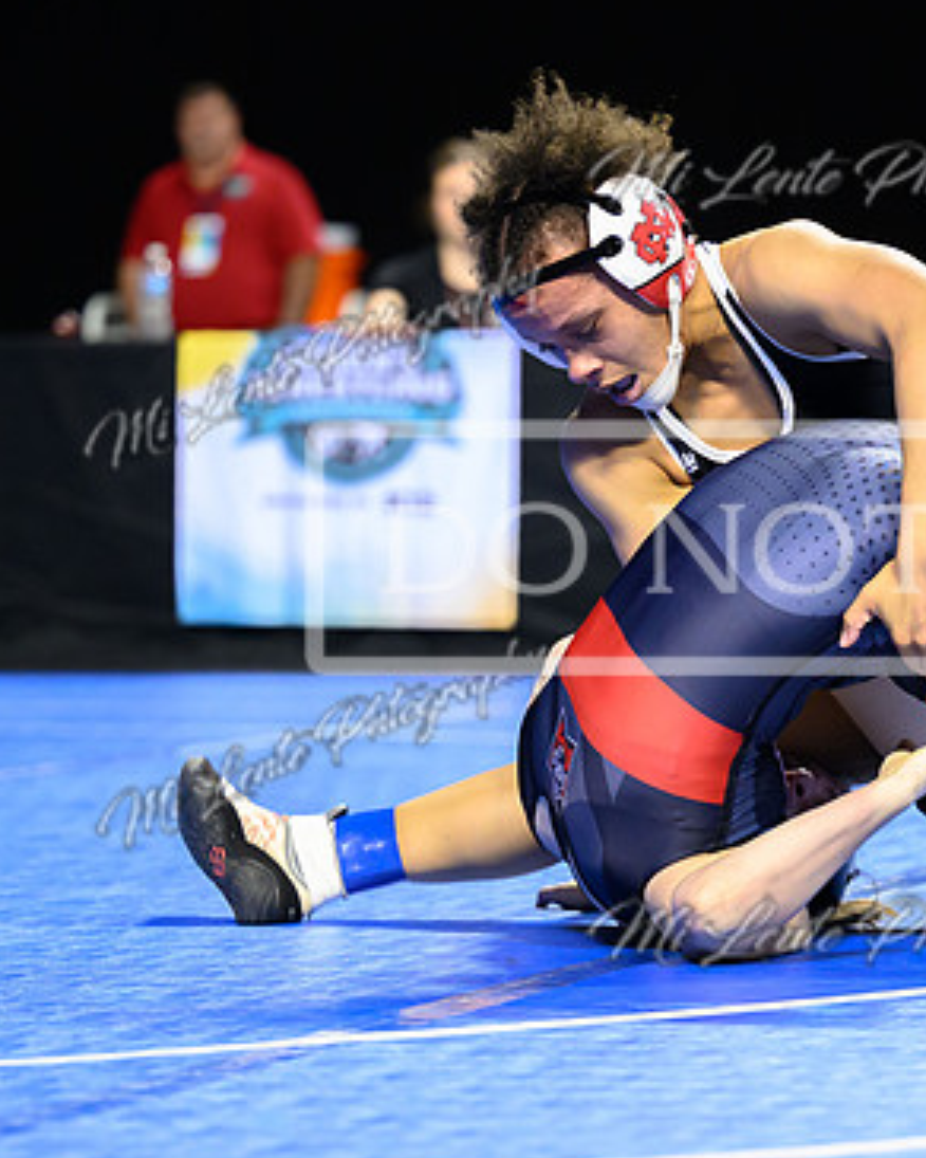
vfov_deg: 9.9
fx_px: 6646
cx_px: 708
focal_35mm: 194
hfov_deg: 8.0
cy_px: 799
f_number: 2.8
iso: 4000
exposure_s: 1/800
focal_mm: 97
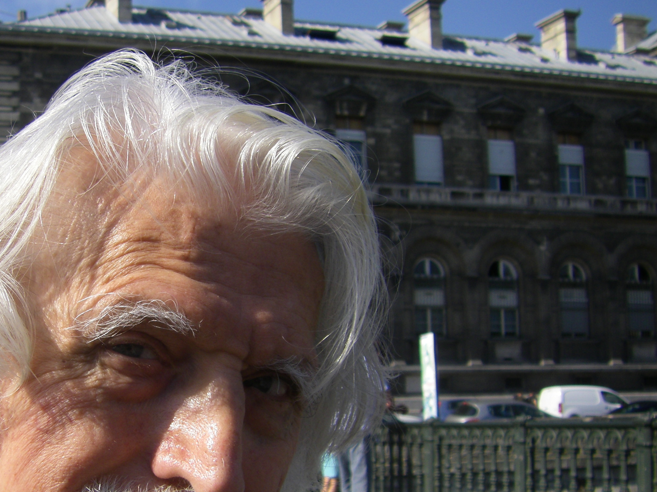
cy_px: 337
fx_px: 1177
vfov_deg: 23.5
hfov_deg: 30.7
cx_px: 163
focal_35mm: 62
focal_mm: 6.3
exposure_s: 1/160
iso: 64
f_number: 7
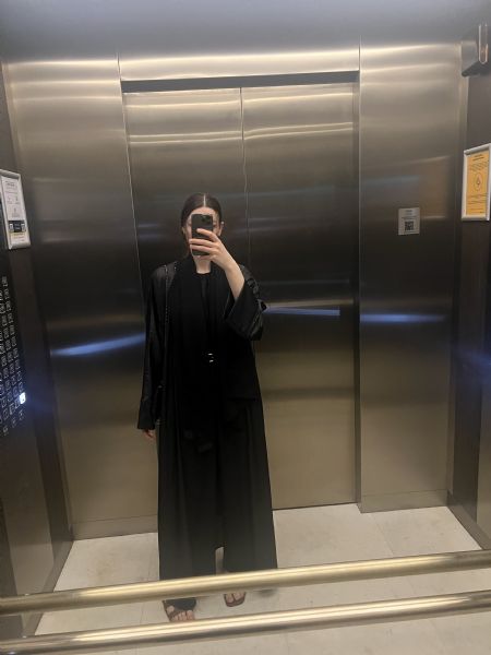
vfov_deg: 67.3
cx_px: 246
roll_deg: +2.4
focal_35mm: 26
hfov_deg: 53.1
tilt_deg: -12.1
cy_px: 328
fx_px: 492
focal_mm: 5.7
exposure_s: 1/30
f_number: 1.5
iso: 800
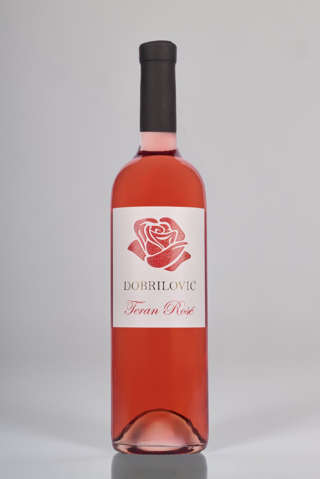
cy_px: 240
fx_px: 1400
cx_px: 160
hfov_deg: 13.0
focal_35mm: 105
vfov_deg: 19.5
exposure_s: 1/160
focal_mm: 105
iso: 64
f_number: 16
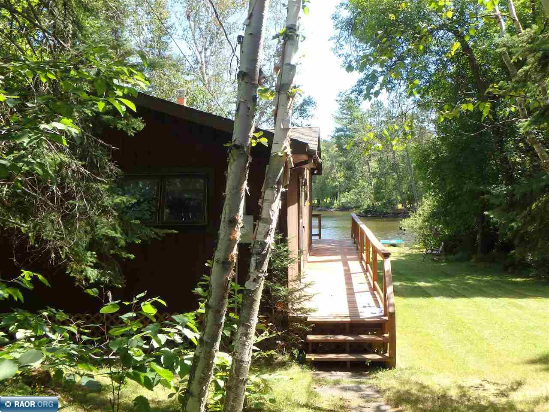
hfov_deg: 51.4
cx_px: 274
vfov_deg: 39.7
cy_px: 206
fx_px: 571
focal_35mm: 36
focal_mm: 6.4
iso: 125
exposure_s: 1/125
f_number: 5
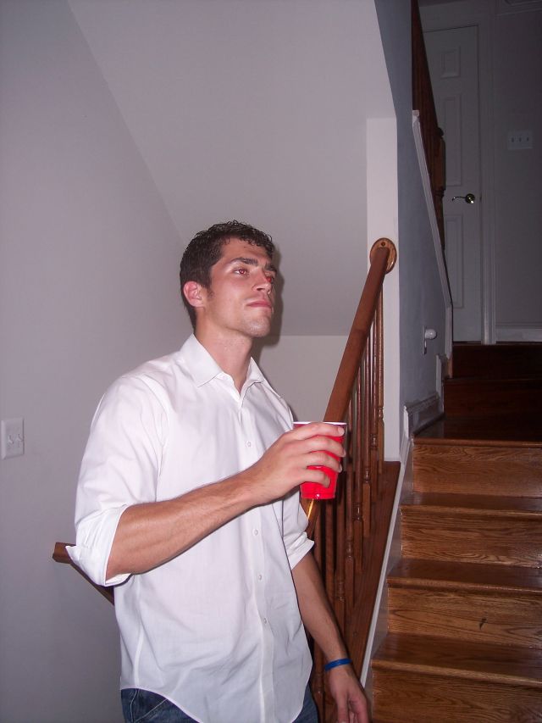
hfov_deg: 36.8
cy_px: 362
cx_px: 271
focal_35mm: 39
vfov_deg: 47.9
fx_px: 814
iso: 100
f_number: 2.8
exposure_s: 1/60
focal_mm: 8
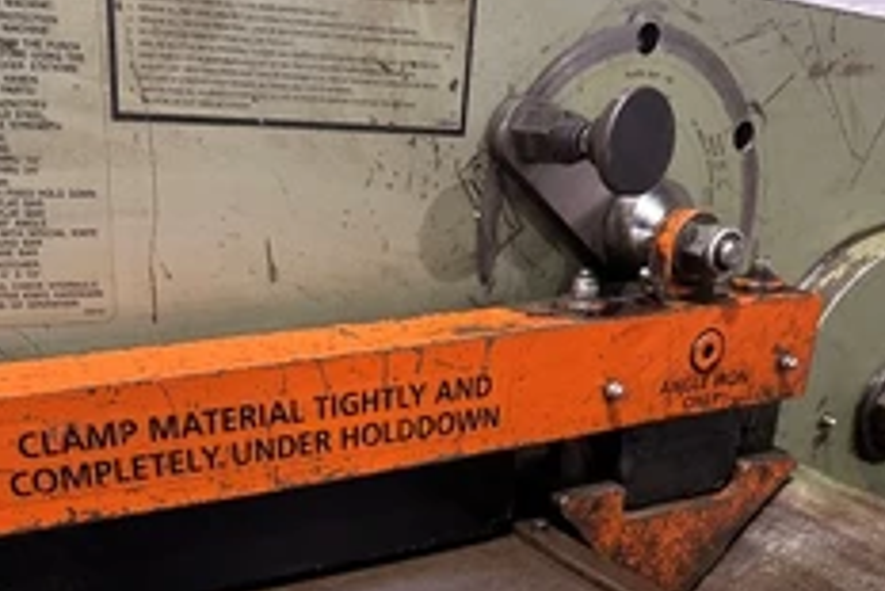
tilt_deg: -29.9
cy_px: 698
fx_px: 1058
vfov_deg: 27.7
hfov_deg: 45.2
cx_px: 370
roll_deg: -1.3
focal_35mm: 43
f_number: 1.78
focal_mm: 6.86
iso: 400
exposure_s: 1/60
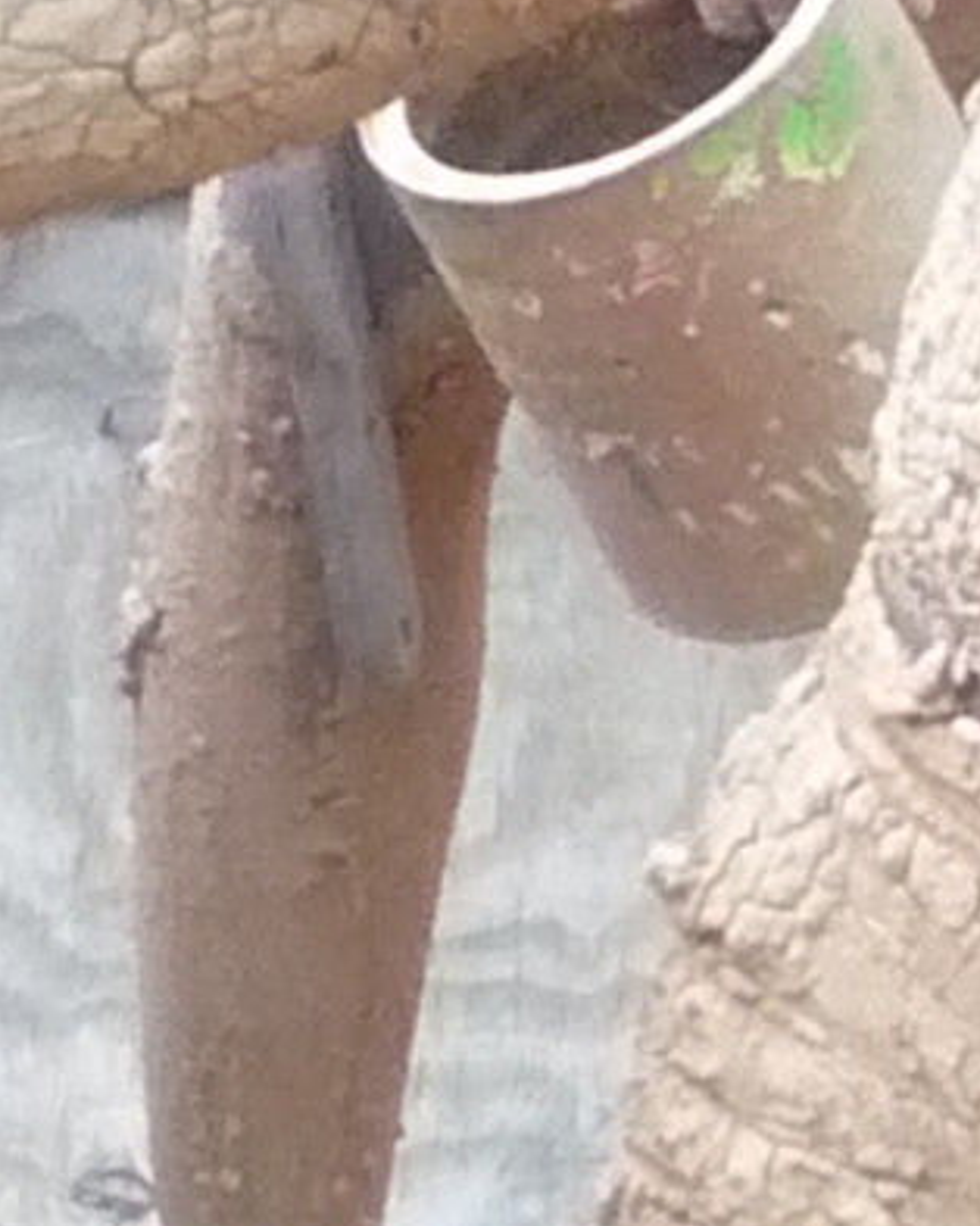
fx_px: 9470
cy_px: -973
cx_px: 2391
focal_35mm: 261
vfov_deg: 7.2
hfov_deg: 5.7
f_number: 2.8
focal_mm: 5
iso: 400
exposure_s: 1/125
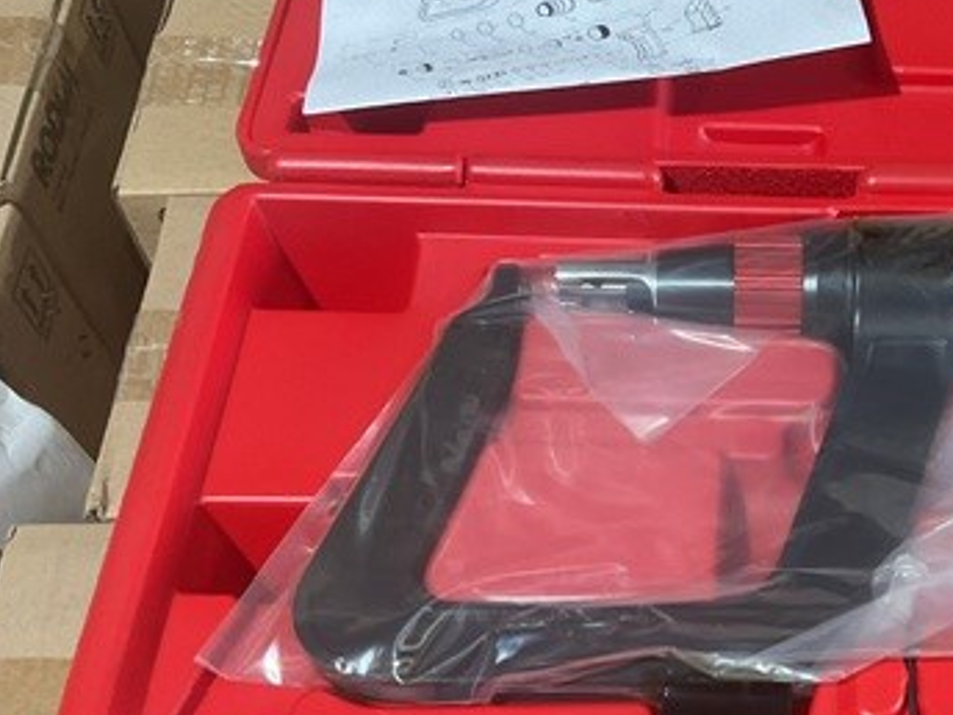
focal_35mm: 54
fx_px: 1487
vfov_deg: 26.5
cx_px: 770
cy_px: 579
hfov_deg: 34.4
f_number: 1.8
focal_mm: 3
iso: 200
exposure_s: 1/50
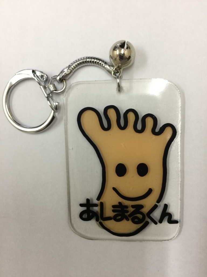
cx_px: 104
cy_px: 138
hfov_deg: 48.2
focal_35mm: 29
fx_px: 231
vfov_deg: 61.7
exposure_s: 1/33
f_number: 2.2
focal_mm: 4.15
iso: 40
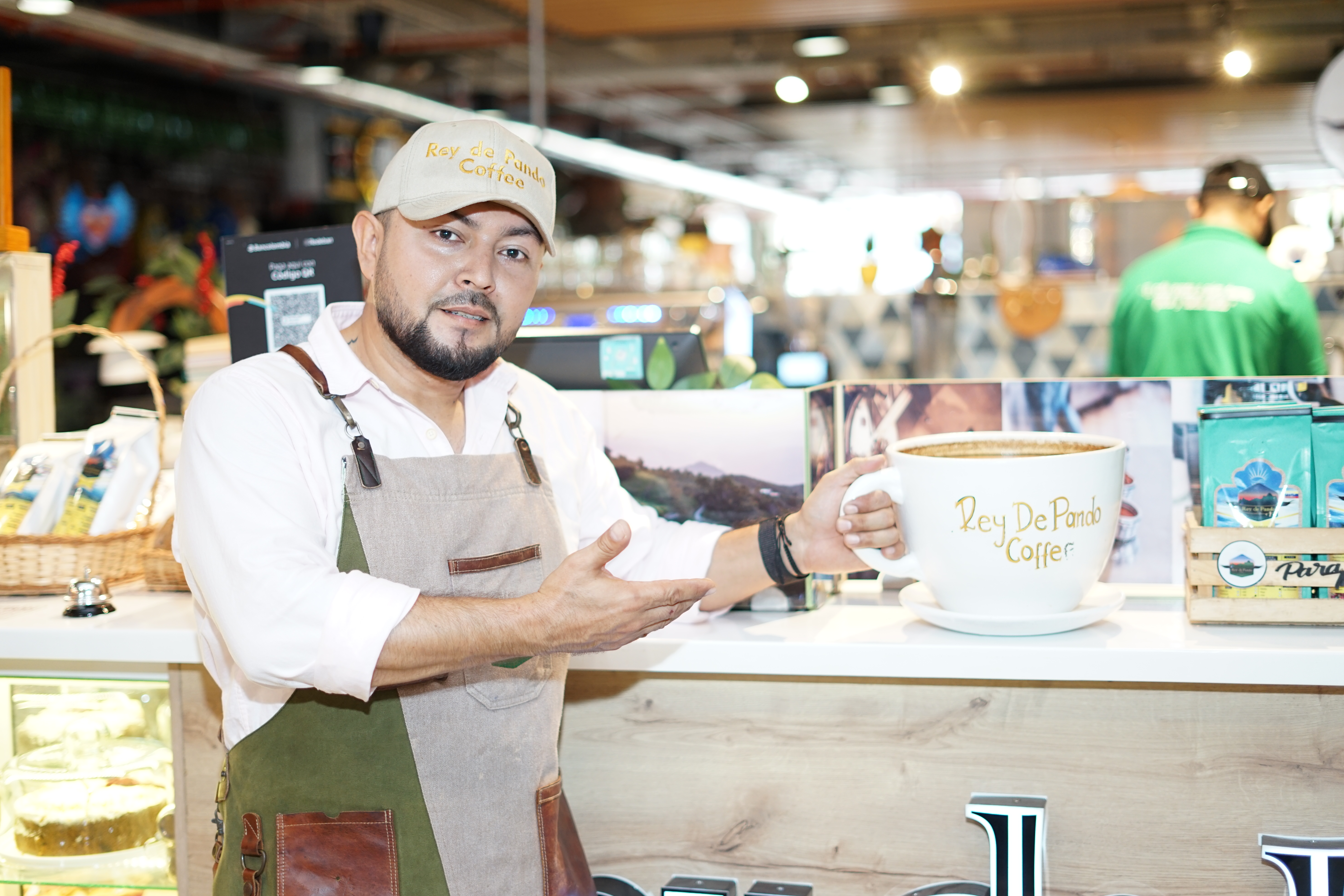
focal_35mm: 51
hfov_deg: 38.9
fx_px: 1904
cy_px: 442
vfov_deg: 26.5
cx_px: 669
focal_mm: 50
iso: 640
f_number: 1.8
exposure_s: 1/80
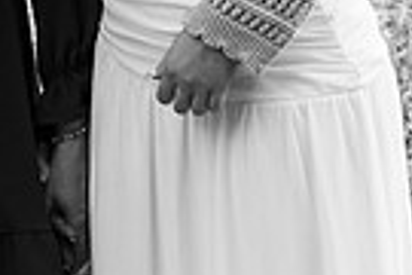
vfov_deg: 2.5
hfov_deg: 3.7
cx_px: -388
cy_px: -167
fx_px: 6328
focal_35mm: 553
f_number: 5.6
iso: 2500
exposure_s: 1/200
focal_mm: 129
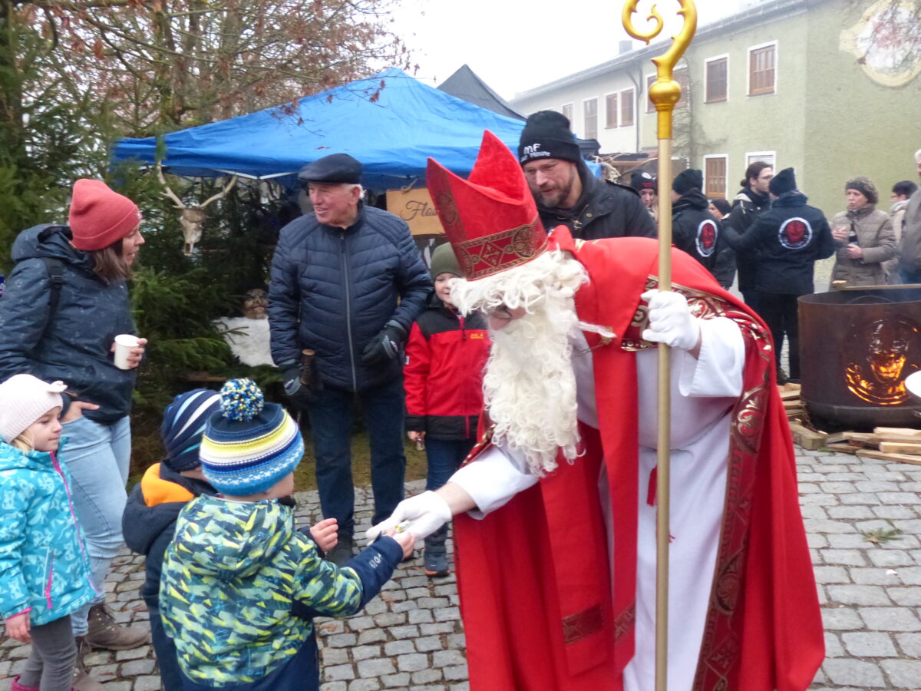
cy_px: 346
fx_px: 878
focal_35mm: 33
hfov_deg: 55.4
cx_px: 460
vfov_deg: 42.9
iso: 800
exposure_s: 1/80
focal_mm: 5.9
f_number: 3.5
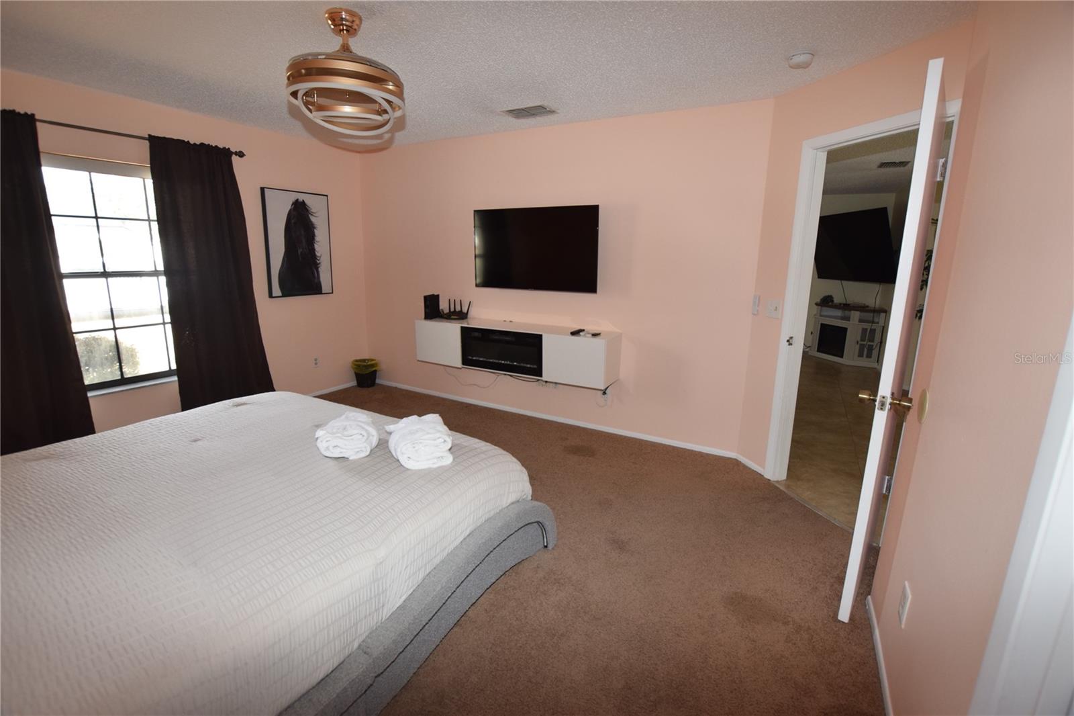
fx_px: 447
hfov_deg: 100.4
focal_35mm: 15
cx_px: 537
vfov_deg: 77.3
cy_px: 358
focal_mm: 10
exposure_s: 1/125
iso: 640
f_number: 5.6
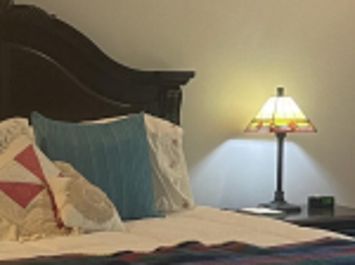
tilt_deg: -5.7
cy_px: 185
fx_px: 1188
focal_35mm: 116
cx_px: 254
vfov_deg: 12.7
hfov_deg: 16.9
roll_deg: +0.1
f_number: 1.6
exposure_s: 1/60
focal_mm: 4.2
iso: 250
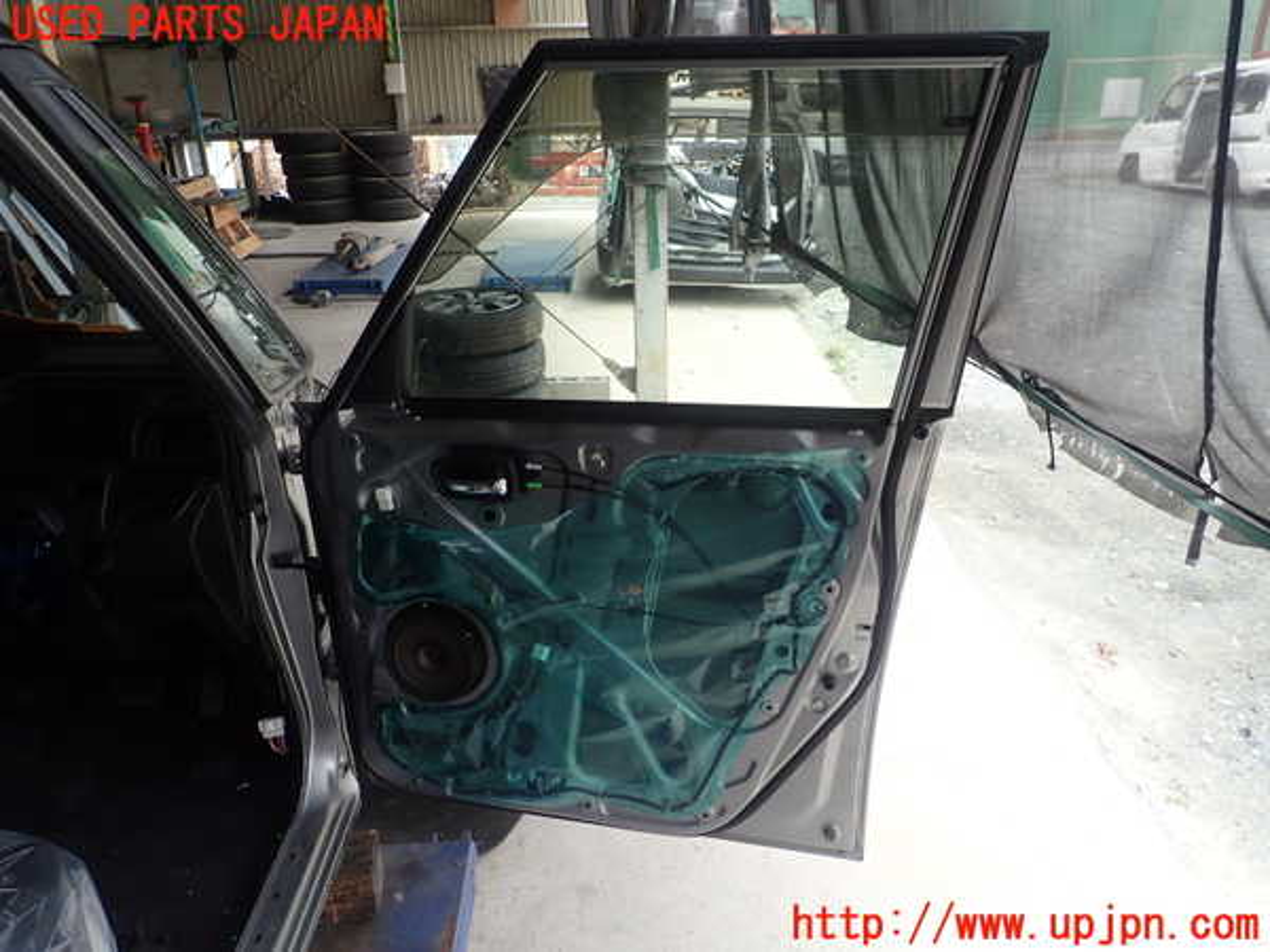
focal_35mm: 25
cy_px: 476
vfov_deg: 54.9
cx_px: 635
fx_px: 917
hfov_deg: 69.4
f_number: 2.8
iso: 100
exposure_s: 1/100
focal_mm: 4.5
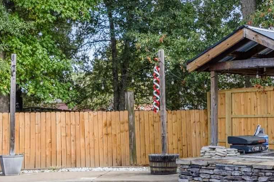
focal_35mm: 74
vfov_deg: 18.4
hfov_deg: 25.8
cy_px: 112
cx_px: 283
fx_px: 563
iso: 400
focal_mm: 12.5
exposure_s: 1/250
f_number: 8
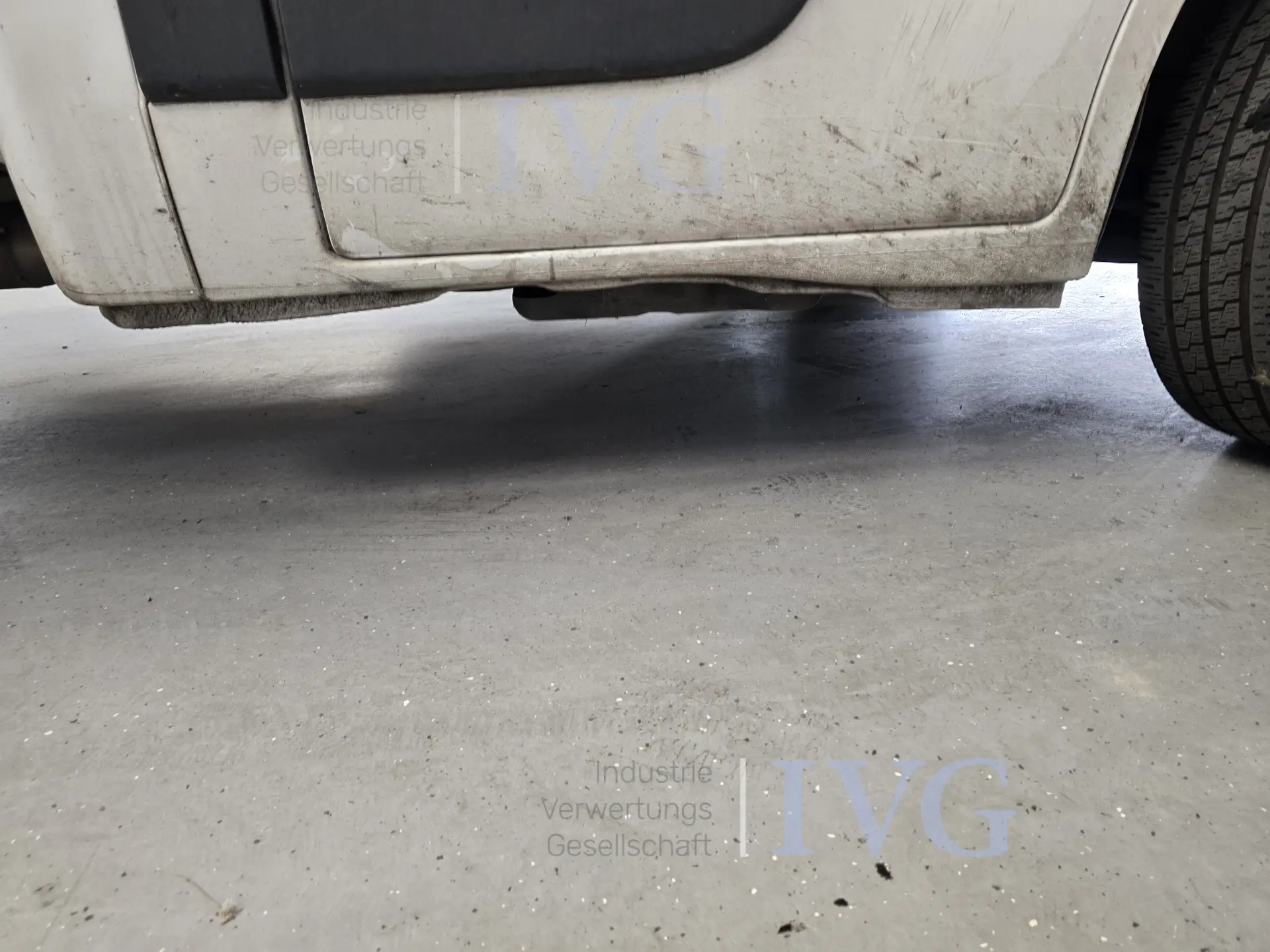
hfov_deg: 73.9
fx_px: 844
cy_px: 476
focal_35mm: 23
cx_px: 635
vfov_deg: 58.9
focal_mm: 6.3
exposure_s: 1/100
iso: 250
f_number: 1.7
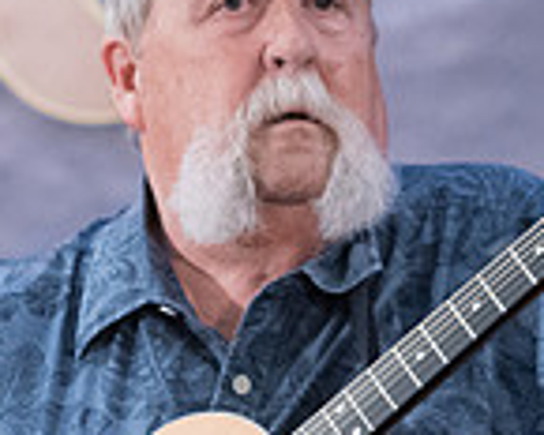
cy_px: 429
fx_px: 8726
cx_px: 443
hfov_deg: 3.6
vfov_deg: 2.9
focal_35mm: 542
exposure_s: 1/250
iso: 12800
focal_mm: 144
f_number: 6.3
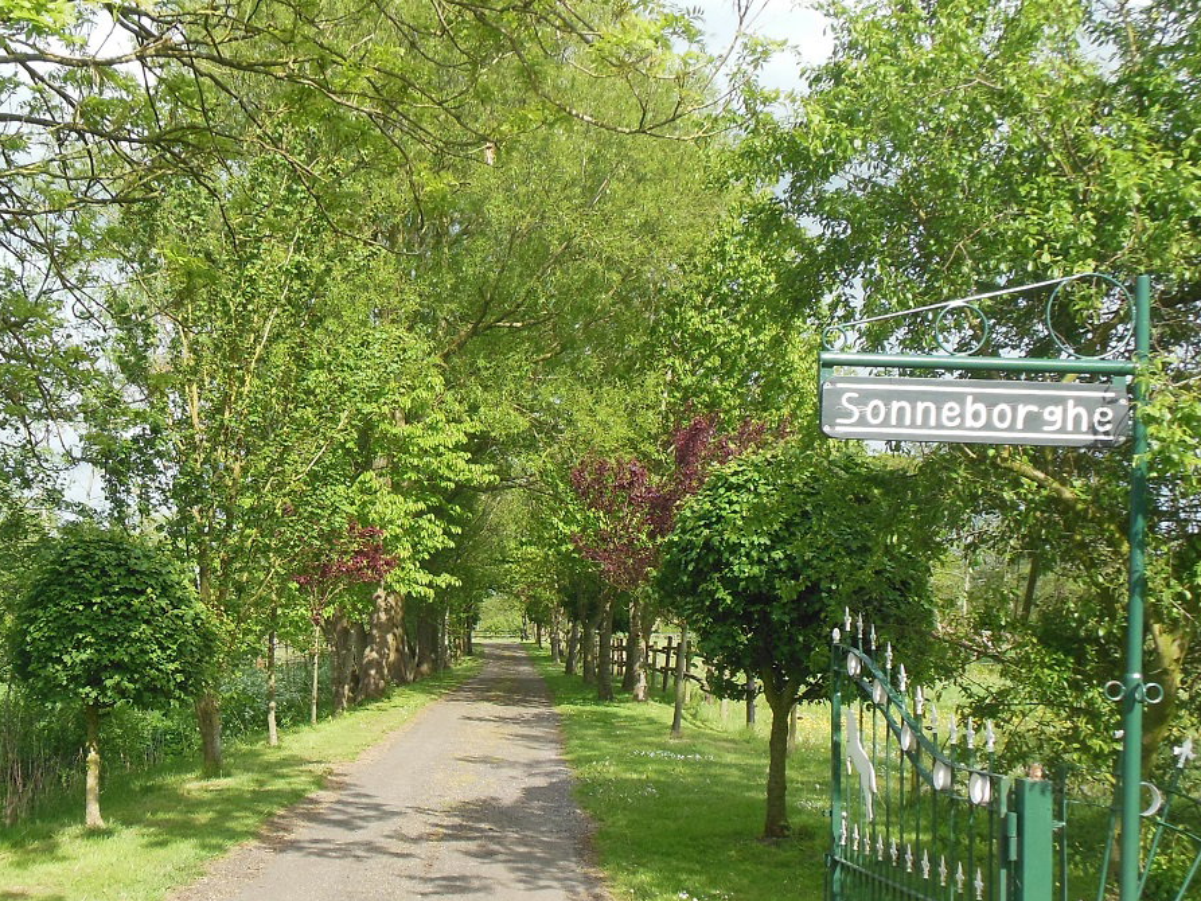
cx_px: 402
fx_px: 1457
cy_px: 563
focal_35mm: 42
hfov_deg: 44.2
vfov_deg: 34.2
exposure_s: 1/640
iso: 125
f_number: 3.2
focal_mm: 4.5
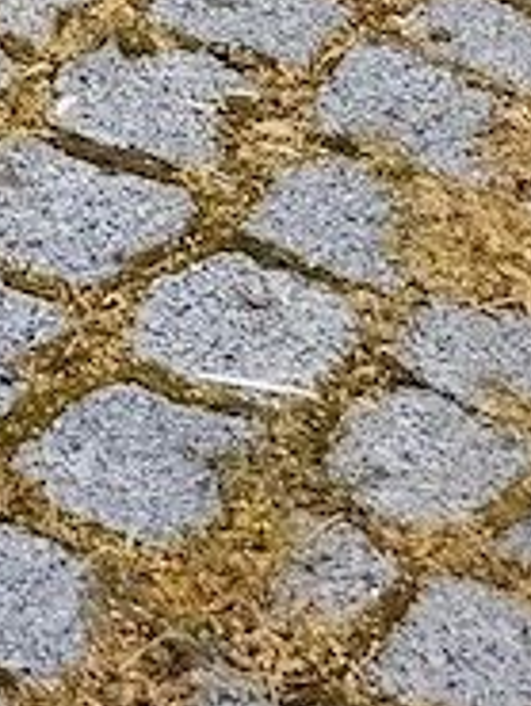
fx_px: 4270
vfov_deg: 7.8
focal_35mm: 209
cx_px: -779
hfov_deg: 6.7
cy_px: -1618
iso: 50
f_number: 1.8
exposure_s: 1/865
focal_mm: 4.22
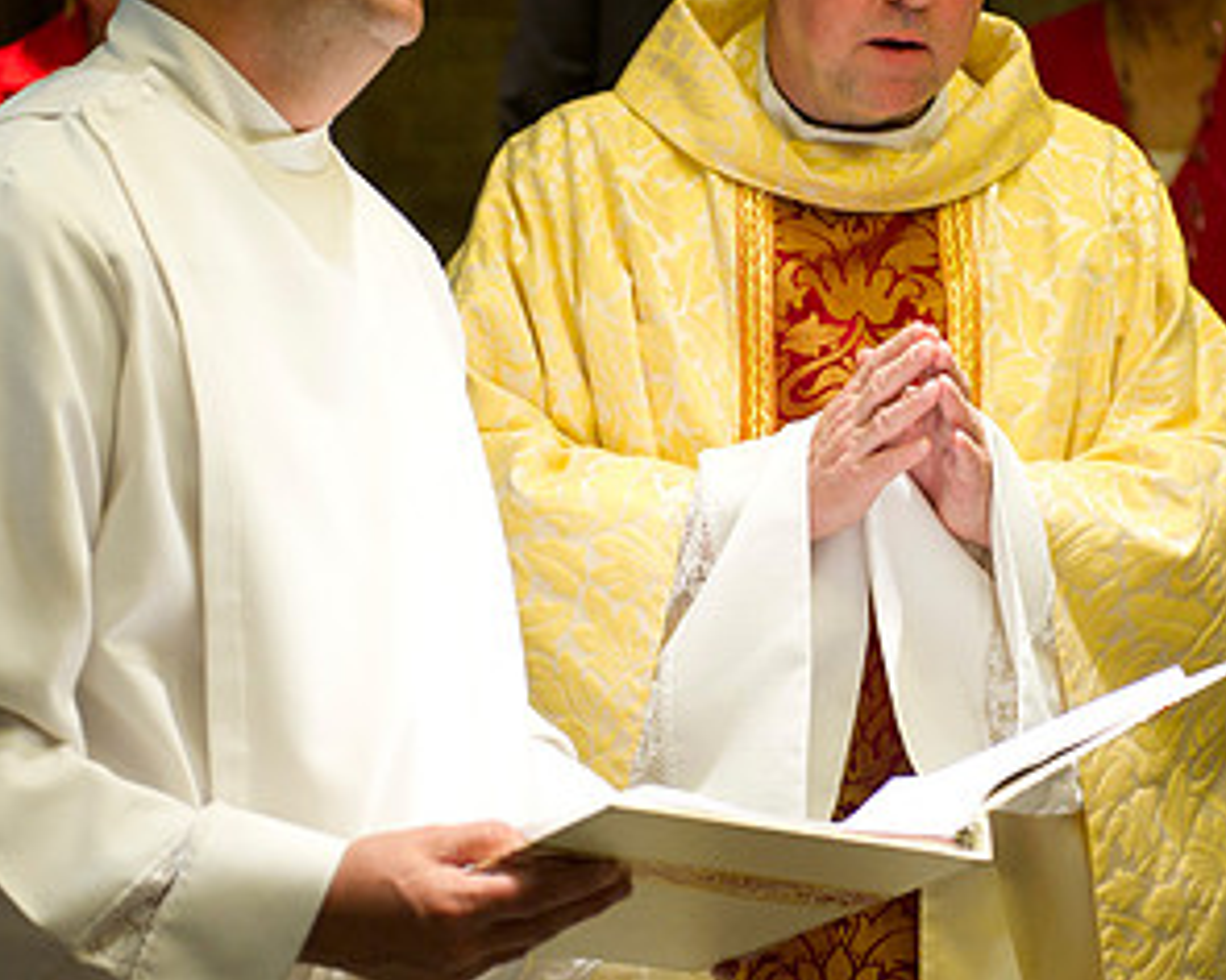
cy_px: 357
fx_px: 4681
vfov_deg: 12.0
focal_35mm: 129
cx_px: 665
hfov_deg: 14.9
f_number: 2.8
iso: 2500
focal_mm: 70
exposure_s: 1/200
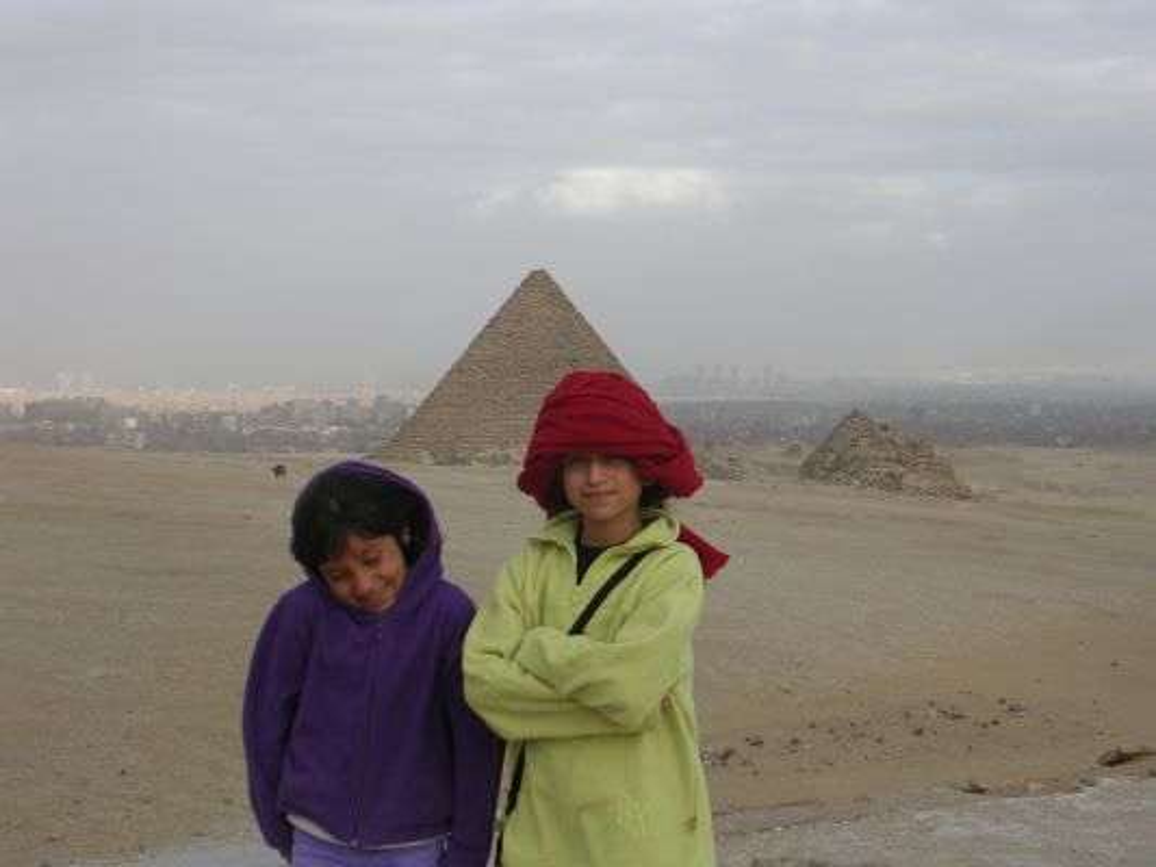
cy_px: 434
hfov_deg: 27.0
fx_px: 2405
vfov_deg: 20.4
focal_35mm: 72
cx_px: 578
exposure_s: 1/386
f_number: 3.7
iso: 50
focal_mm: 10.9
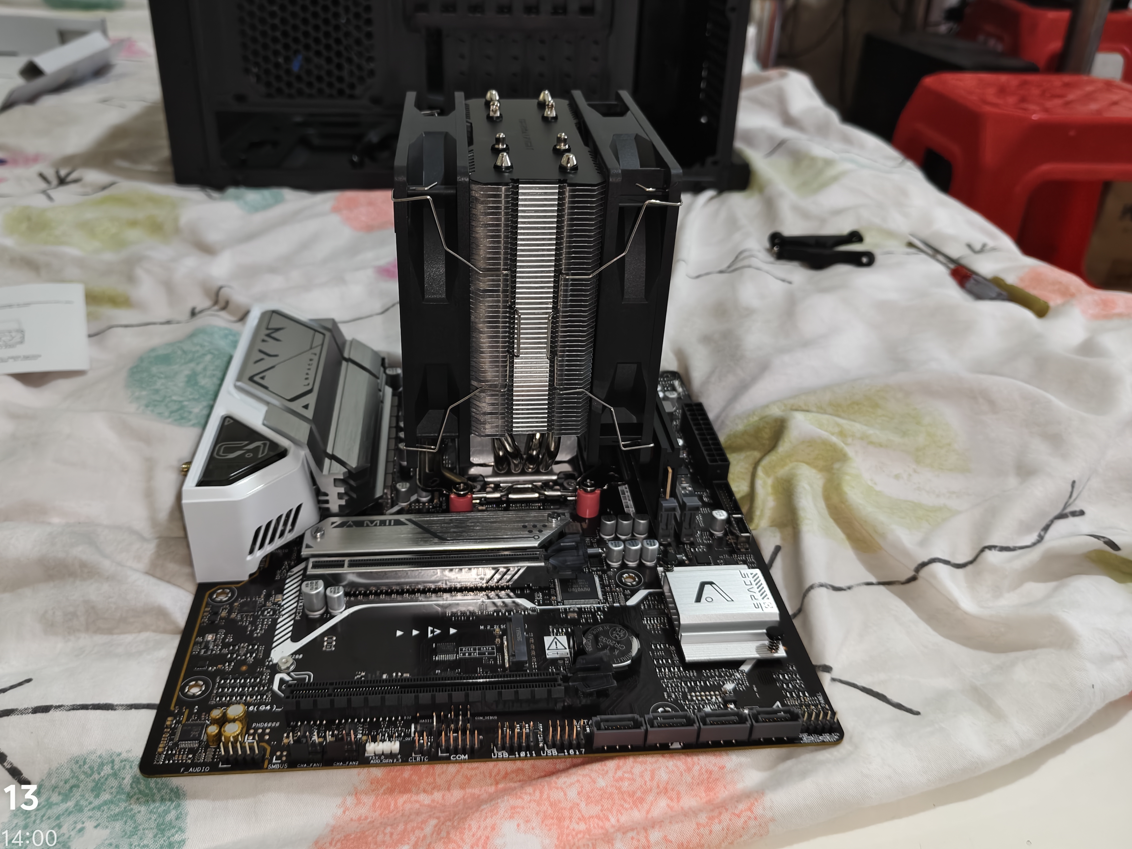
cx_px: 503
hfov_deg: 65.1
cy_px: 392
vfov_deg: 51.3
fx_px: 883
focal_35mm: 27
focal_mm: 5.56
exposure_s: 1/100
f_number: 1.88
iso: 722
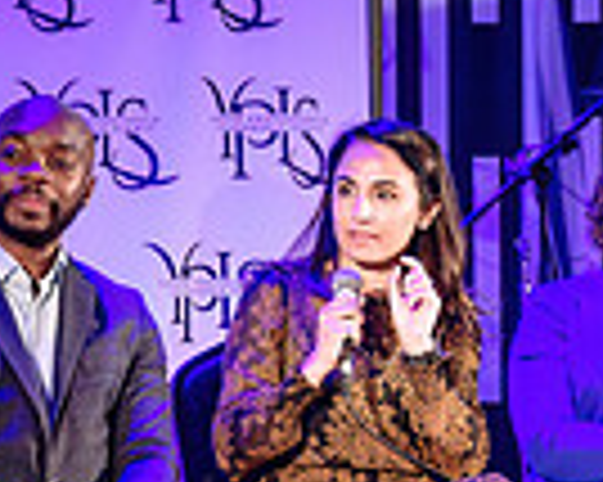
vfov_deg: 4.6
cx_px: 357
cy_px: 203
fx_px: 5992
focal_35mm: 336
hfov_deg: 5.8
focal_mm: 70
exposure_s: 1/200
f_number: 2.8
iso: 1250
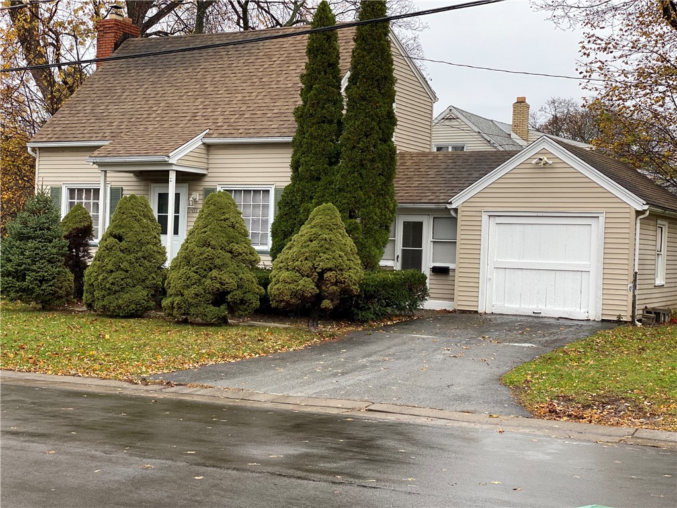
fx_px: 1017
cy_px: 254
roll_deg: -2.7
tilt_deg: +0.1
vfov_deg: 28.0
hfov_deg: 36.8
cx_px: 338
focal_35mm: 52
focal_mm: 6
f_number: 2
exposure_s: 1/122
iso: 32
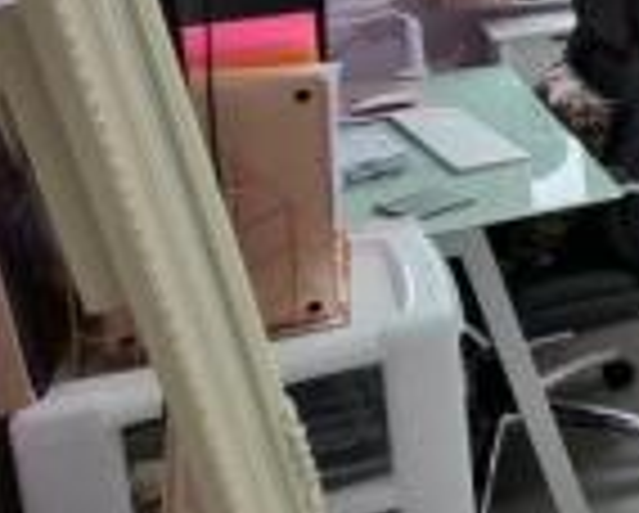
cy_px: -47
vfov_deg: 26.9
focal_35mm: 52
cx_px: 1087
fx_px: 985
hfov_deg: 23.4
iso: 160
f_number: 2.2
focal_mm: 2.2
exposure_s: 1/50
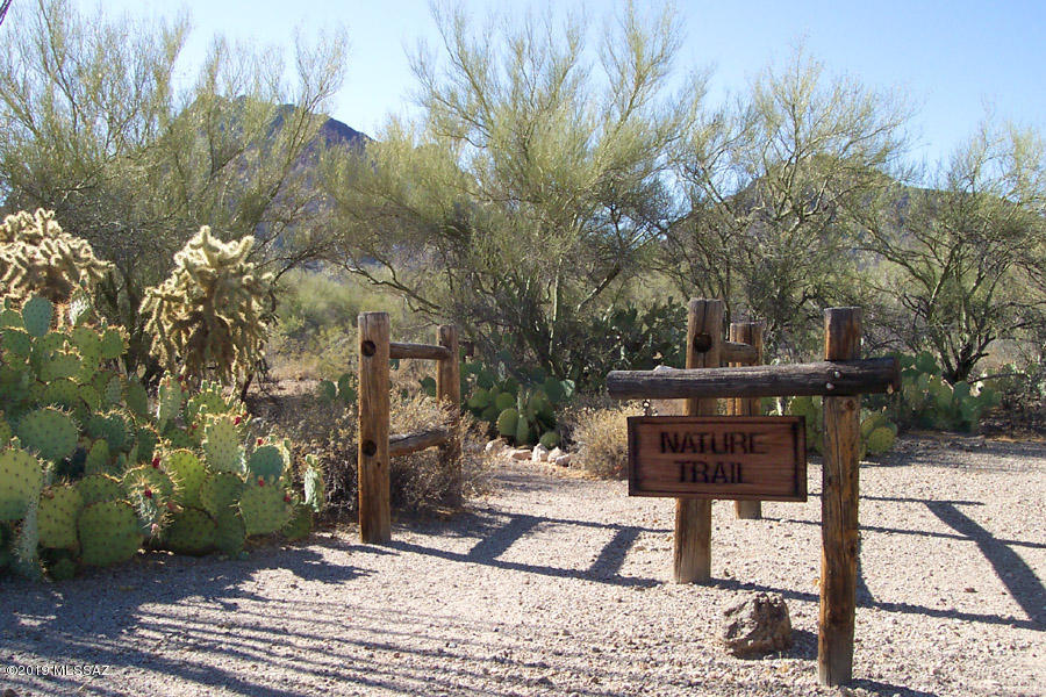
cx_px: 523
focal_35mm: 38
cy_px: 348
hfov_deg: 50.7
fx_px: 1104
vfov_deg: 35.1
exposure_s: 1/350
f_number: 4.8
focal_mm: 8
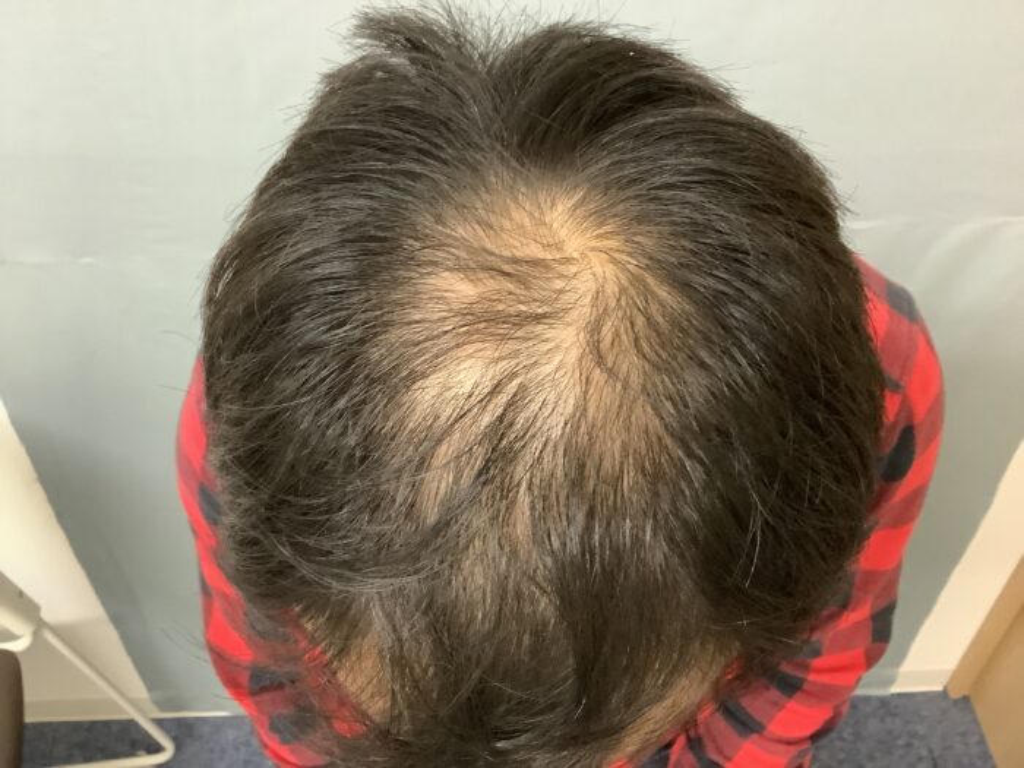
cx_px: 512
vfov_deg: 45.4
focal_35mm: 31
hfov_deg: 58.4
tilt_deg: -45.2
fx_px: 917
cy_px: 384
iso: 640
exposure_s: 1/30
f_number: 2.4
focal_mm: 3.3
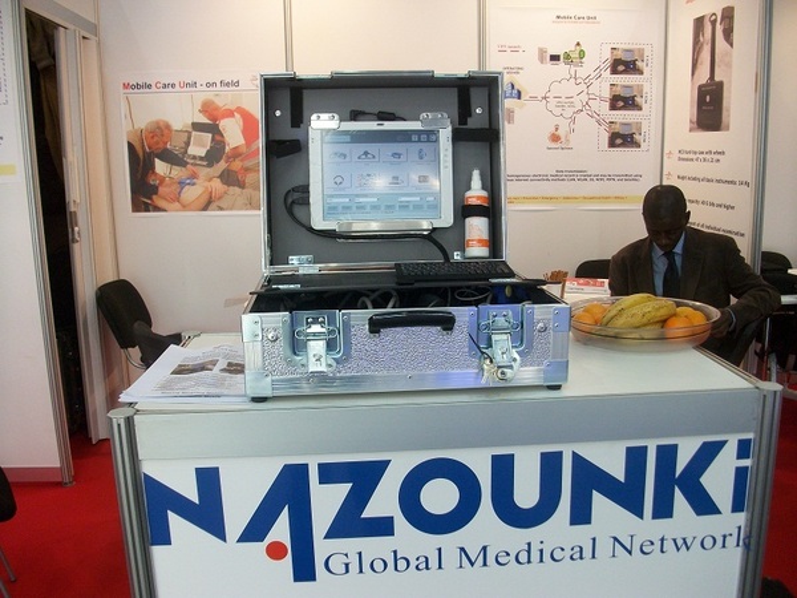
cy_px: 299
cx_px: 398
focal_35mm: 31
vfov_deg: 45.4
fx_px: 714
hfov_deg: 58.4
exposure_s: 1/40
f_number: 2.9
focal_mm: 5.7
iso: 156
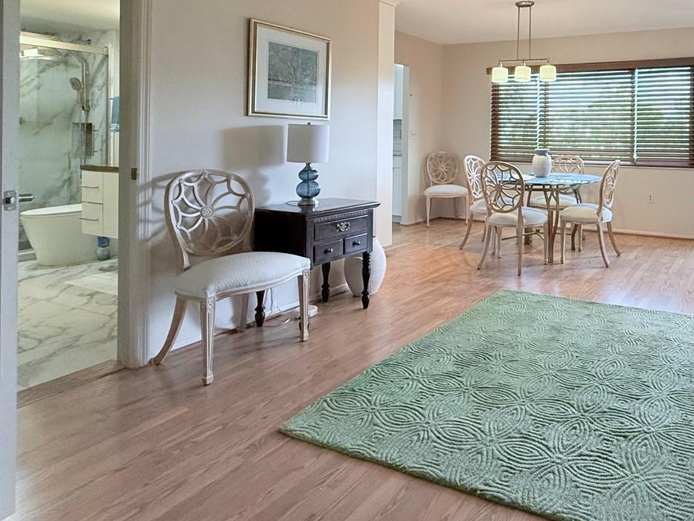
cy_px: 141
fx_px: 481
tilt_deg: +1.9
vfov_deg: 54.6
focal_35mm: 24
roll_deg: -0.7
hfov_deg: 64.2
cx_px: 571
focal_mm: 2.22
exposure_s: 1/120
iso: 250
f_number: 2.2
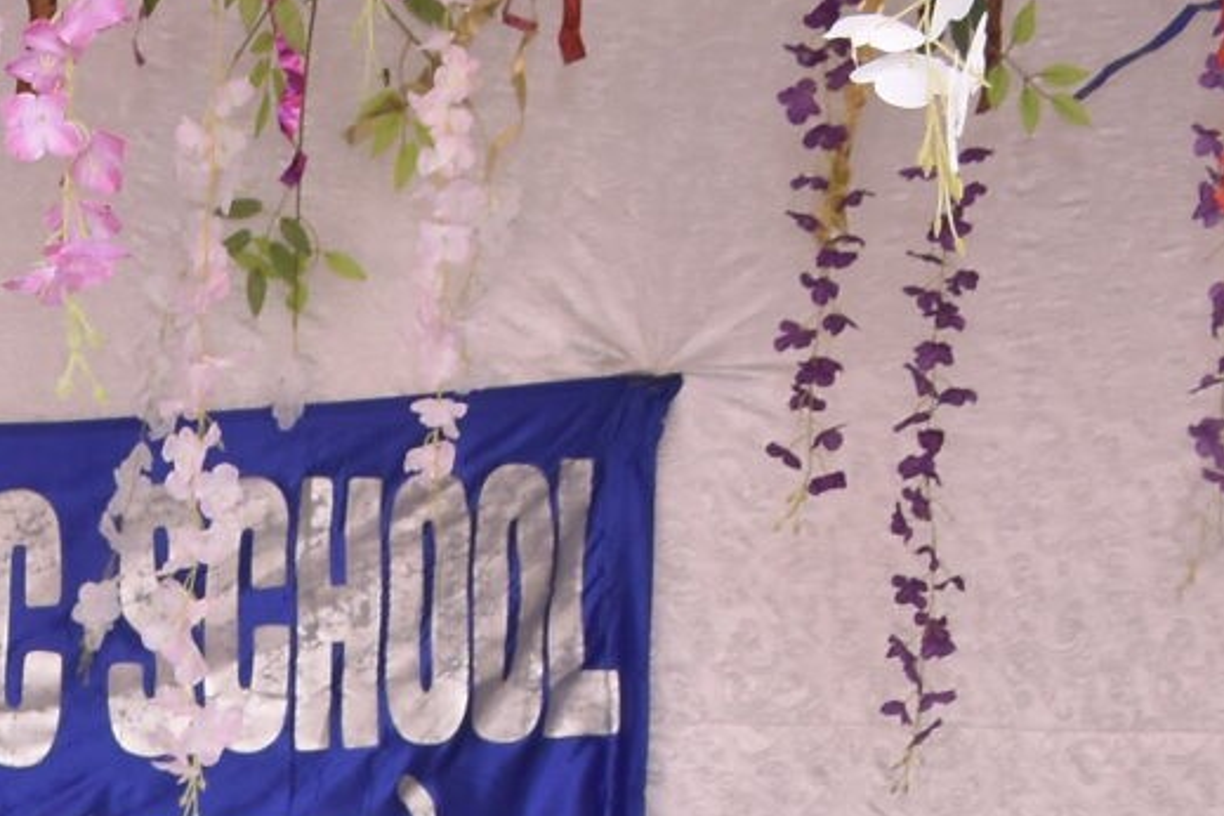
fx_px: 5032
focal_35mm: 148
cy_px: 1836
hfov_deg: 12.8
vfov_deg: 8.6
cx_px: -833
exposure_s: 1/125
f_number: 5
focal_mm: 20
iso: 320
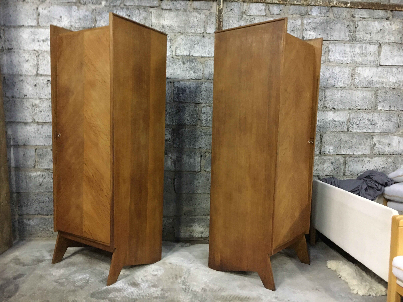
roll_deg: -1.4
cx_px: 202
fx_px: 338
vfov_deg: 48.2
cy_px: 151
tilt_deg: -5.1
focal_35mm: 29
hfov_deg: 61.7
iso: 400
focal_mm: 4.15
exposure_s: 1/17
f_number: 2.2
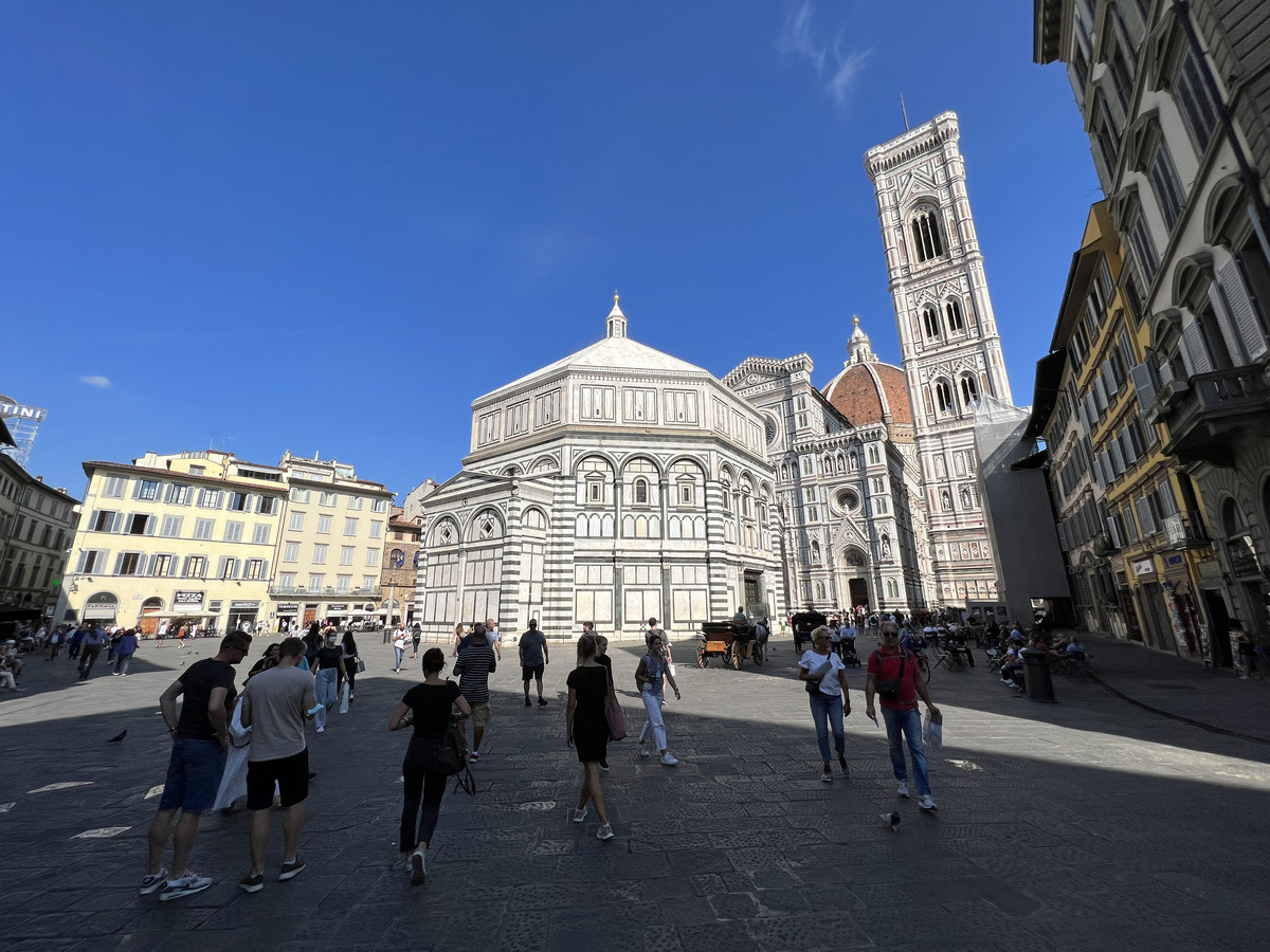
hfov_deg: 106.2
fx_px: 477
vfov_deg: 89.9
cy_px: 476
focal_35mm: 13
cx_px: 635
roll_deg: +0.8
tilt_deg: +14.6
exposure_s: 1/3311
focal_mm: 1.57
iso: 32
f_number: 1.8
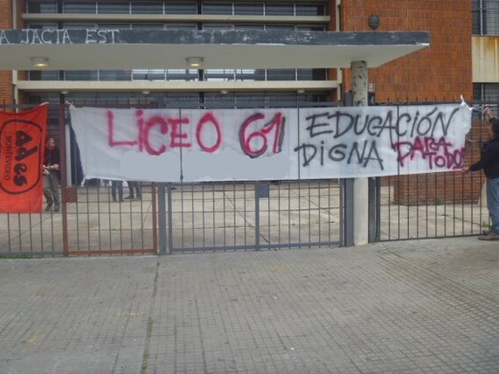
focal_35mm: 38
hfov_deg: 49.0
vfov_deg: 37.7
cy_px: 183
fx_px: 548
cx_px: 245
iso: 80
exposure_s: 1/160
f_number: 3.5
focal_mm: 6.3
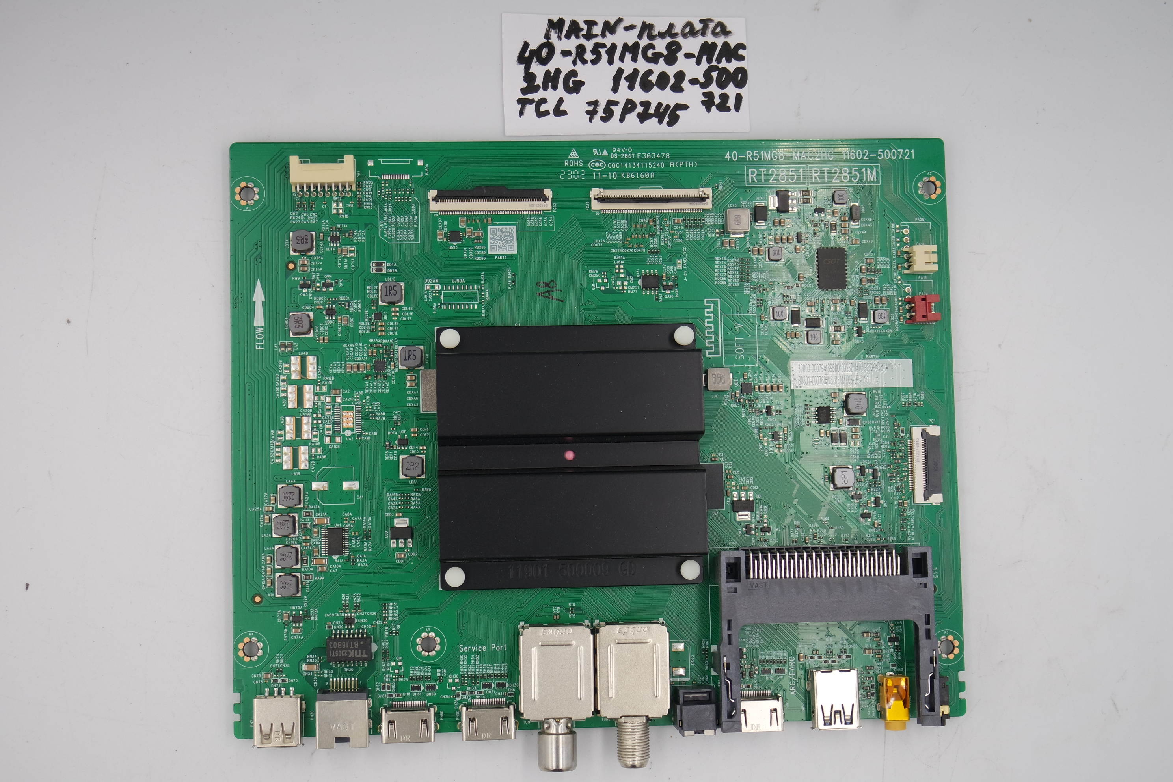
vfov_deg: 28.1
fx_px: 1564
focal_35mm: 48
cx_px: 586
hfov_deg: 41.1
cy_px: 391
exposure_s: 1/125
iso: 200
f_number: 4.5
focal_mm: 18
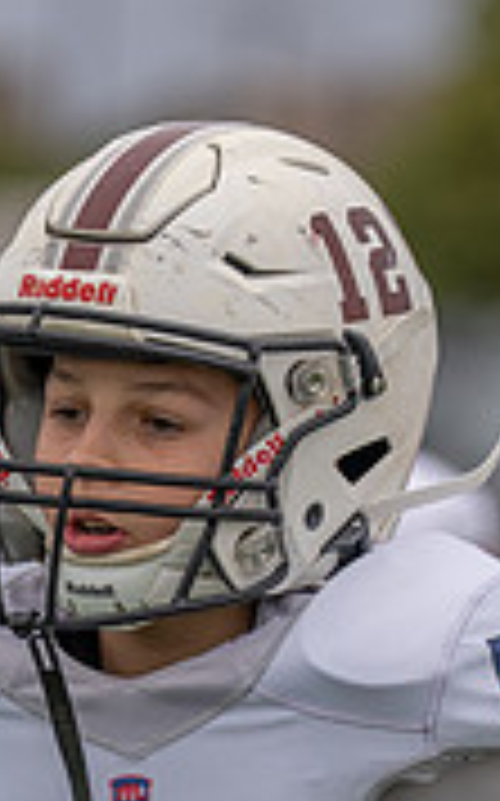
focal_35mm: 521
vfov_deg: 4.0
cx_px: 234
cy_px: 776
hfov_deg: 2.5
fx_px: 11378
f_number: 2.8
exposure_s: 1/1250
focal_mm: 157
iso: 250
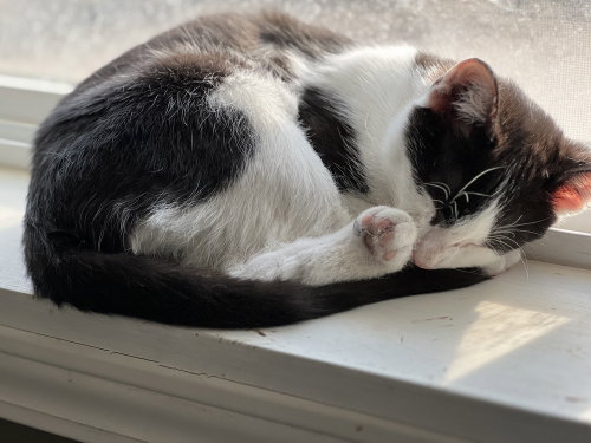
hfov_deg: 25.3
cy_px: 222
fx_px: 1315
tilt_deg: -18.6
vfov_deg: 19.1
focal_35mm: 77
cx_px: 296
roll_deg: +2.3
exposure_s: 1/121
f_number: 2.8
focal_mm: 9
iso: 250
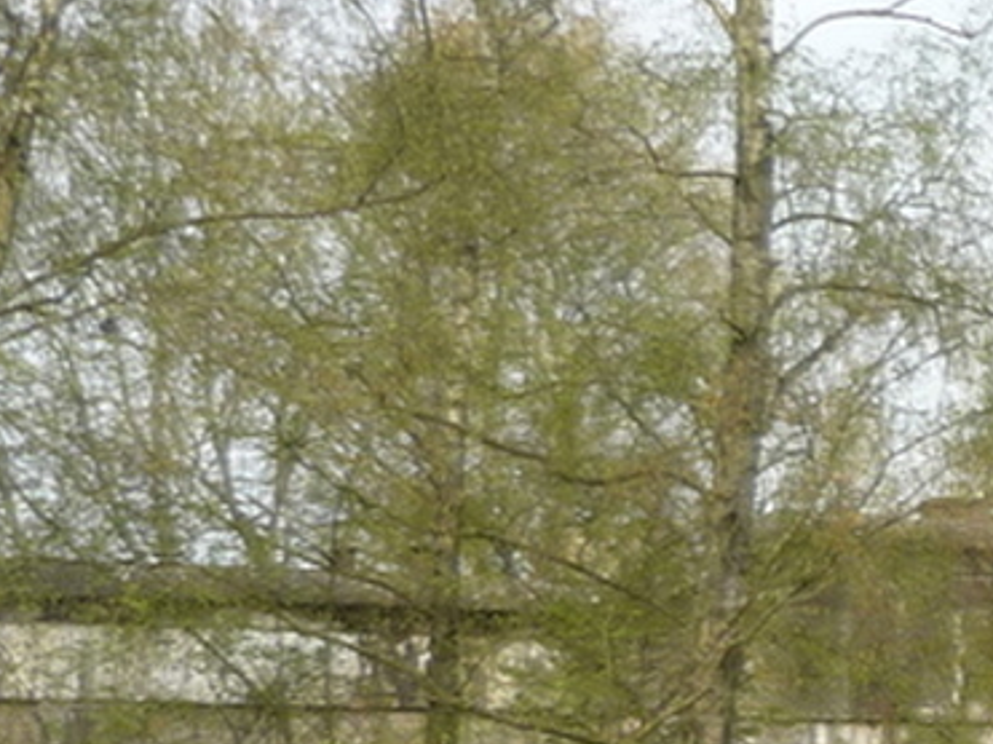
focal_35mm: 128
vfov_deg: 11.4
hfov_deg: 14.1
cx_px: 1646
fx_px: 3671
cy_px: 889
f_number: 2.8
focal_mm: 5.5
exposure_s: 1/400
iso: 100
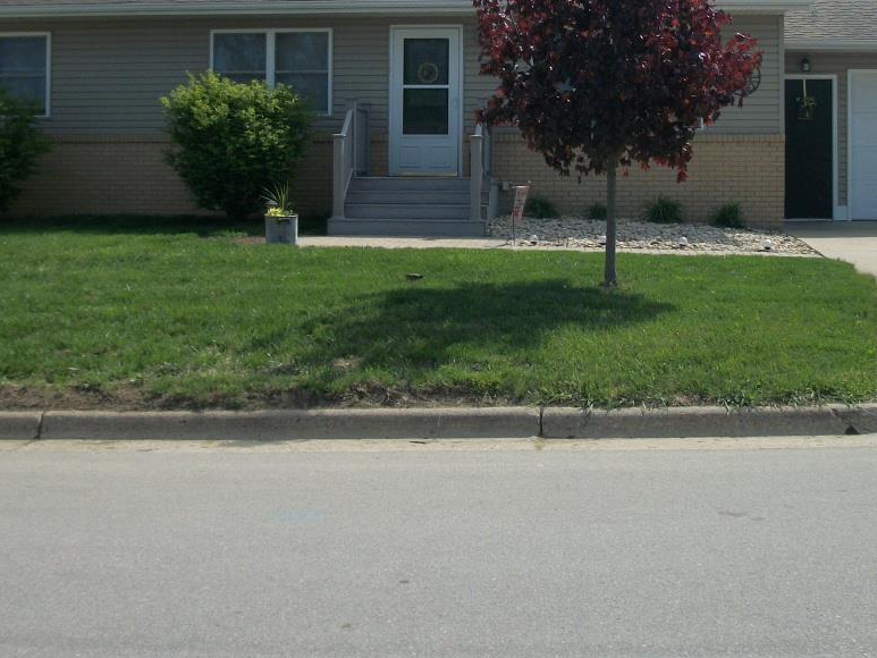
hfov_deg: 36.1
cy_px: 199
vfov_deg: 27.3
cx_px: 480
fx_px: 1343
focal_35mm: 53
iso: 80
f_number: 8.8
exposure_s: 1/200
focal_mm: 5.7
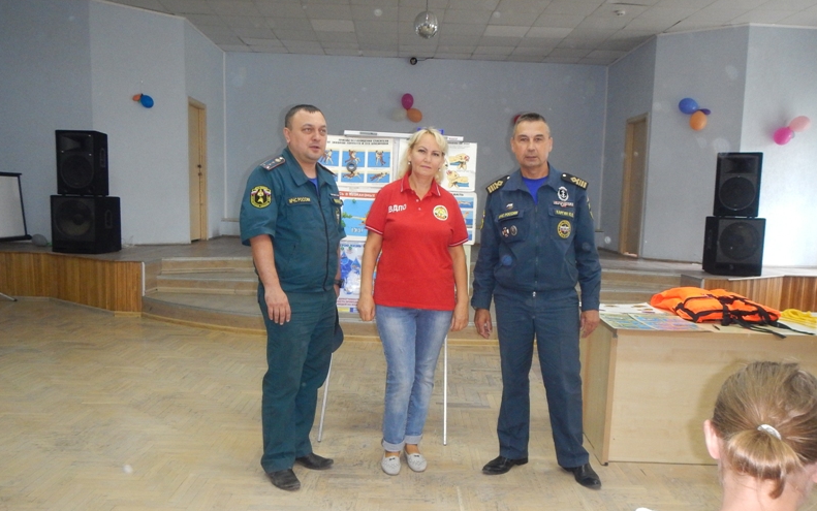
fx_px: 668
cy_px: 288
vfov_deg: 41.8
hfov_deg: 62.9
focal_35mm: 30
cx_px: 411
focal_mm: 5
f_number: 3.9
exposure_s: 1/30
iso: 450
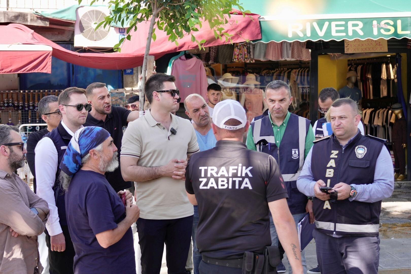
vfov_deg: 29.9
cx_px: 206
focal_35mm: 45
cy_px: 137
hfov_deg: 43.6
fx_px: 514
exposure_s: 1/500
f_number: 2.8
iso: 160
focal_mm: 30
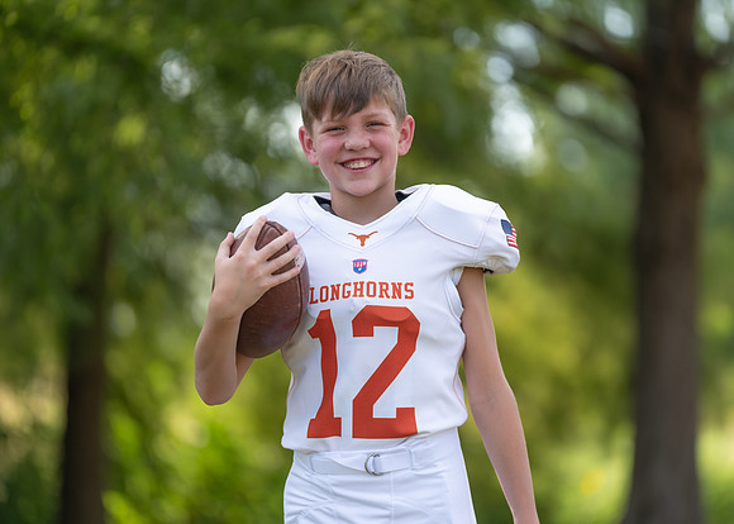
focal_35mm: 180
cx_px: 361
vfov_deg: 8.0
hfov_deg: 11.2
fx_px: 3750
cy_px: 251
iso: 100
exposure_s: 1/400
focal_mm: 161
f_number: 2.8
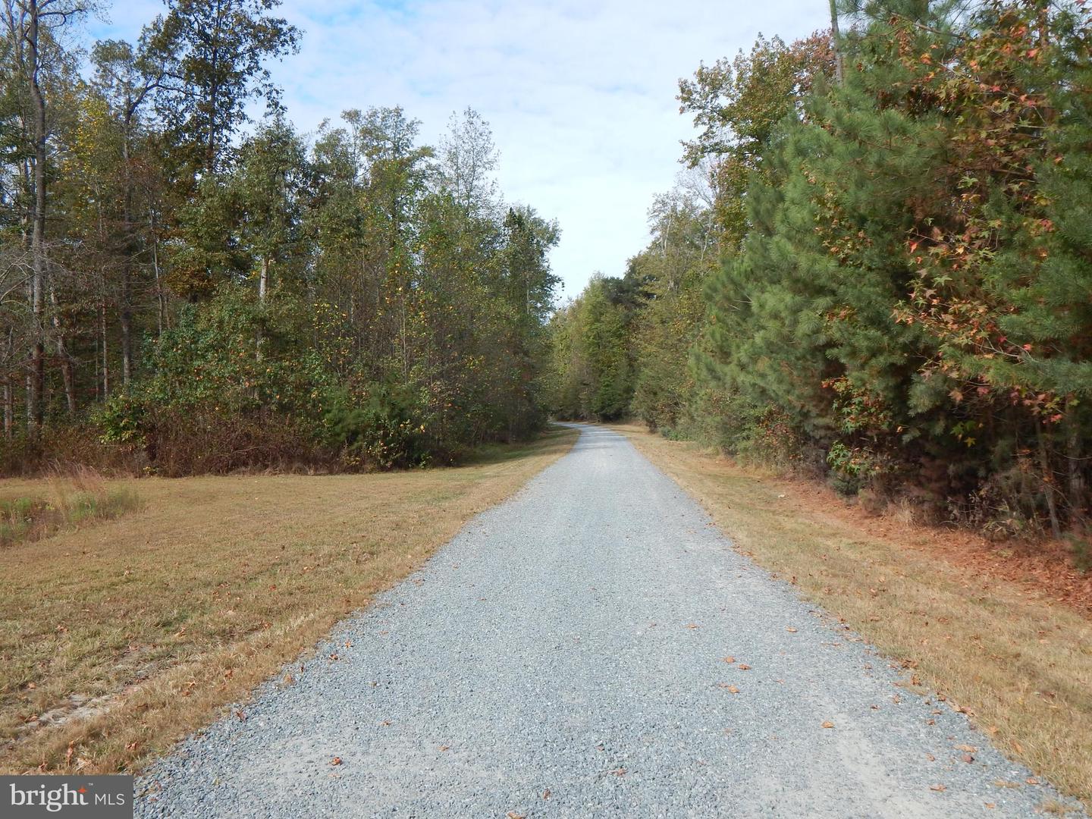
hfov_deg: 58.4
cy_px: 410
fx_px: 978
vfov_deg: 45.4
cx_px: 546
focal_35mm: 31
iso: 125
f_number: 3.2
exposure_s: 1/800
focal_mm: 5.6
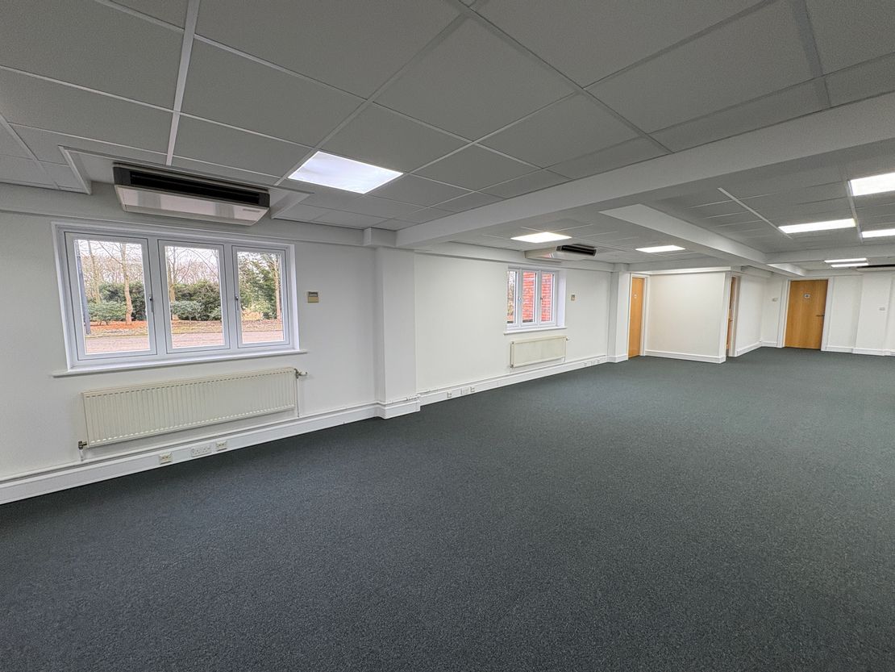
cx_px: 448
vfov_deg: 85.7
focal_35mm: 14
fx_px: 362
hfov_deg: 102.1
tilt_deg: -5.2
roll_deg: +0.1
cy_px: 336
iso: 100
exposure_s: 1/99
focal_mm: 2.22
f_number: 2.2
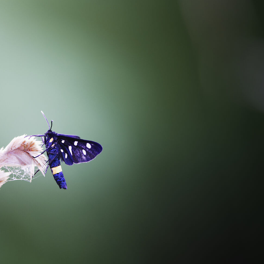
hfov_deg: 1.7
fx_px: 9025
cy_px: 135
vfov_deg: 1.7
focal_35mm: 1046
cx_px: 53
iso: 200
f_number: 6.3
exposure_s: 1/13
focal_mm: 500
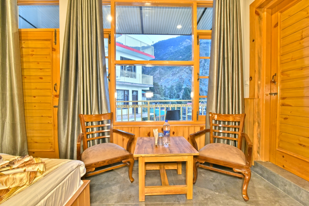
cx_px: 154
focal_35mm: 16
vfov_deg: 73.8
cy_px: 103
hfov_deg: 96.7
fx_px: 137
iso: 1600
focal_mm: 16
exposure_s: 1/25
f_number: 9
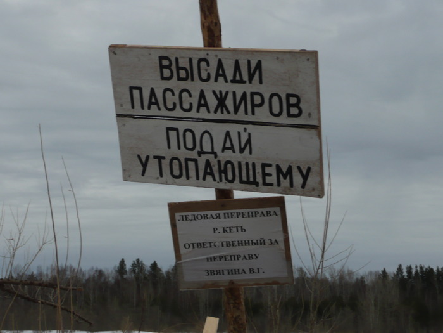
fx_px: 985
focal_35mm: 77
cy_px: 166
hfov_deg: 25.3
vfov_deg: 19.1
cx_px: 222
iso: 100
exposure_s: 1/125
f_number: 4.6
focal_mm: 12.7
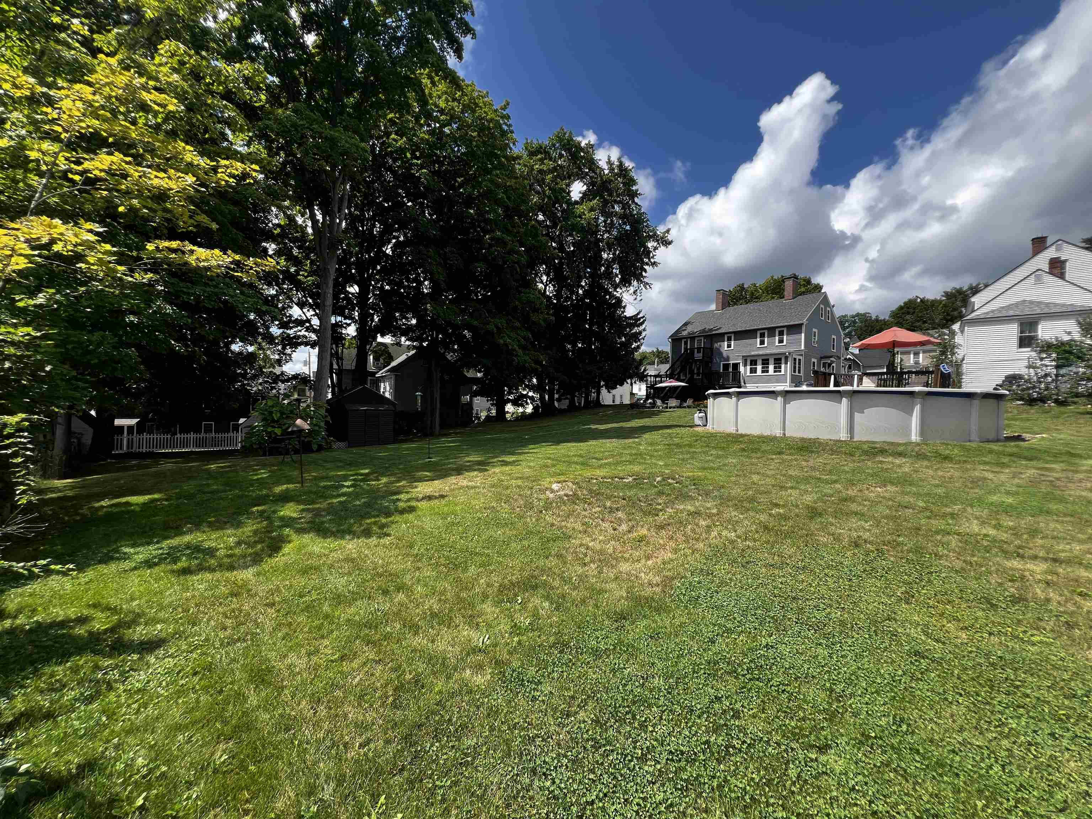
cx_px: 546
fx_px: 410
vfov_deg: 89.9
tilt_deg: -1.4
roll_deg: -0.9
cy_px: 410
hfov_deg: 106.2
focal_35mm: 13
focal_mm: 1.57
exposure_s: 1/791
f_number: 1.8
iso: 32
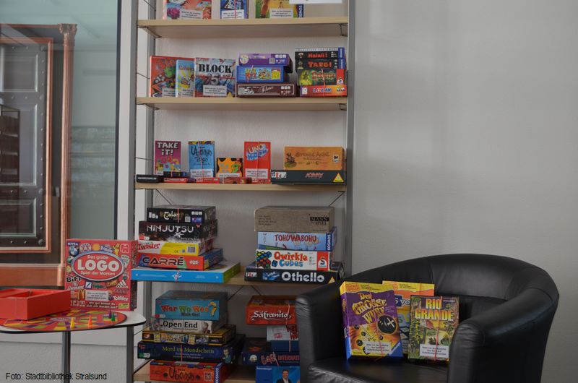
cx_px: 289
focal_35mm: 44
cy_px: 192
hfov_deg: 45.0
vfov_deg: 30.7
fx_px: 697
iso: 640
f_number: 4.5
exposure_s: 1/40
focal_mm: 29
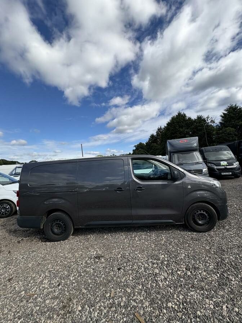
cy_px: 162
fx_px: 130
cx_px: 121
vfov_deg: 102.1
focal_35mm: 14
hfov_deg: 85.7
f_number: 2.2
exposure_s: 1/1789
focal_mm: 2.22
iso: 40
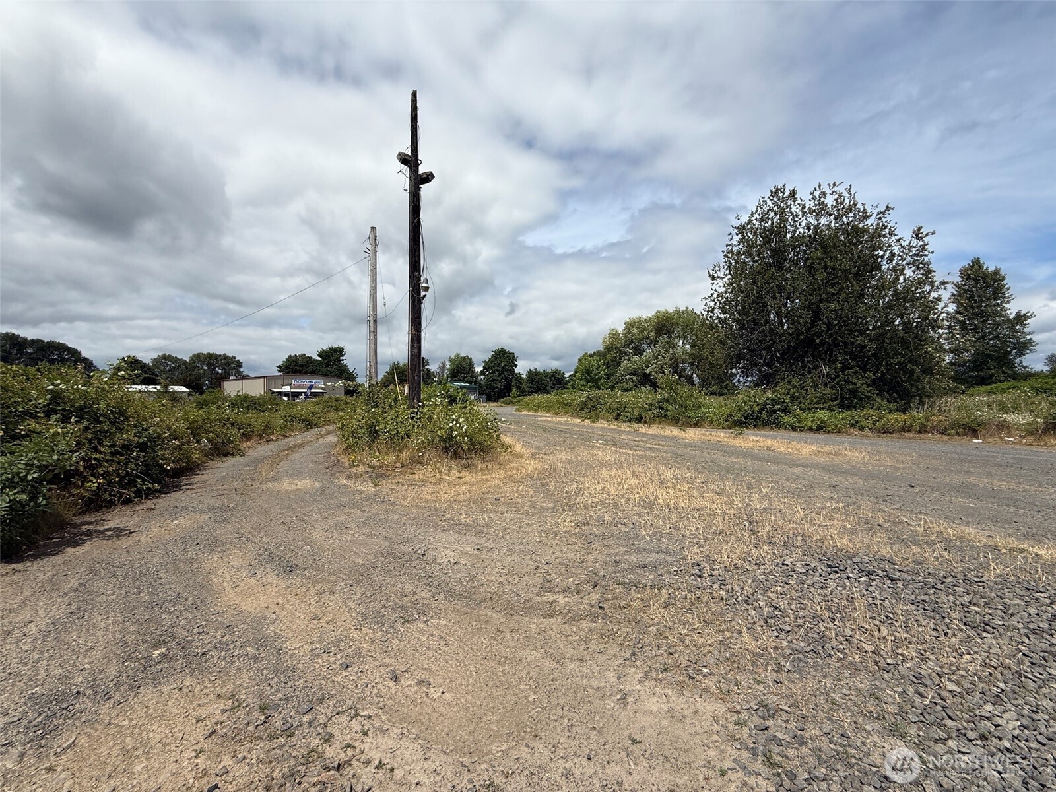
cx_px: 528
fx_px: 427
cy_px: 396
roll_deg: +0.6
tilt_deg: +1.2
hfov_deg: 102.1
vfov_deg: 85.7
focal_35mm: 14
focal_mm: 2.22
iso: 50
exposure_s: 1/3663
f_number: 2.2
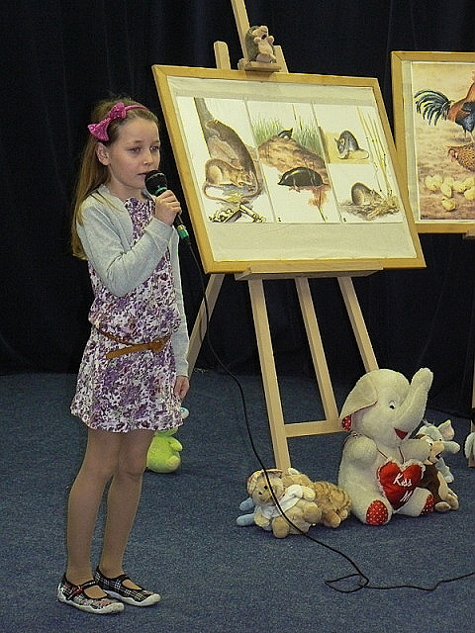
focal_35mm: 112
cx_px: 238
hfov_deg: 13.2
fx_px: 2049
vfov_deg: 17.6
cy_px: 316
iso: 200
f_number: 3.2
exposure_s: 1/30
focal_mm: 18.6
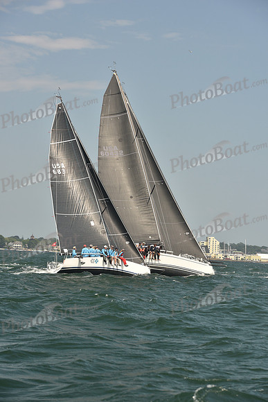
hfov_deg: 13.7
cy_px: 201
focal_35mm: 100
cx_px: 134
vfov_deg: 20.4
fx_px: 1116
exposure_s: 1/640
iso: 250
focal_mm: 100
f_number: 5.6
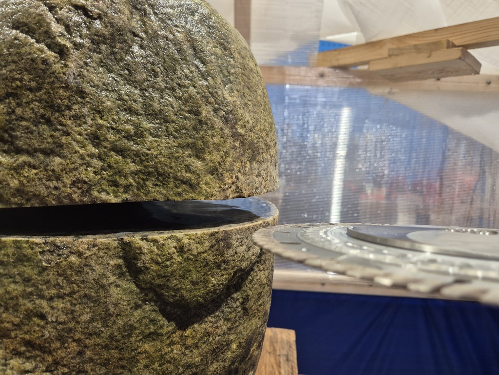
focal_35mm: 23
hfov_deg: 73.9
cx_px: 250
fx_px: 332
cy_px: 188
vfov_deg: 58.9
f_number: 1.8
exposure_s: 1/100
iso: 400
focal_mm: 5.4
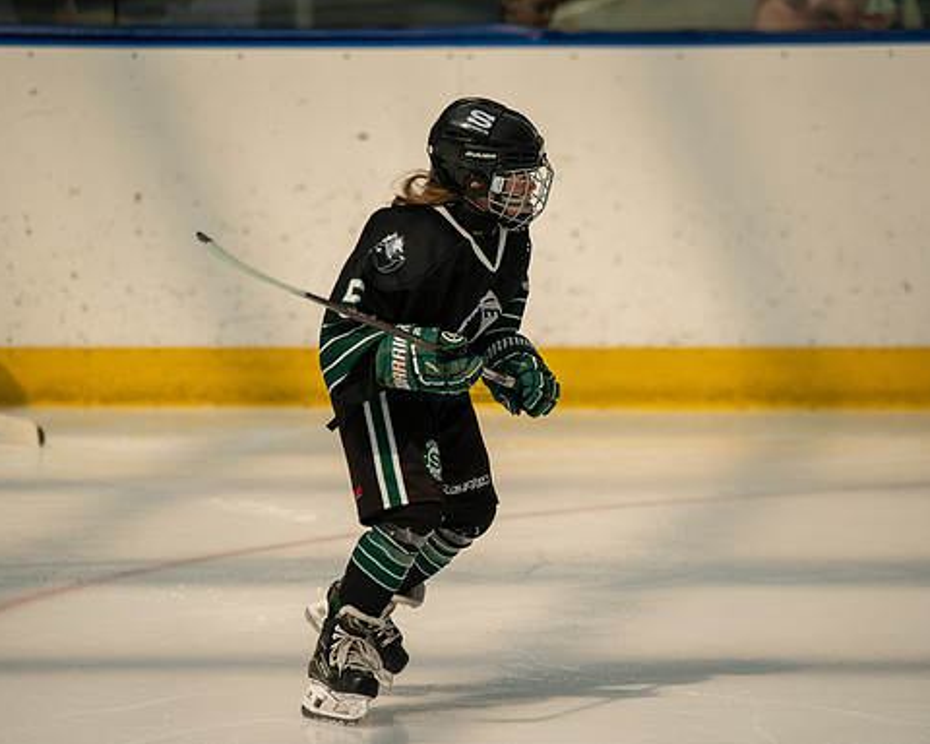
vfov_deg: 4.6
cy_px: 373
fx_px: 9358
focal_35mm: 340
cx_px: 459
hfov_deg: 5.7
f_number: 3.5
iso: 1600
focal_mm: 300
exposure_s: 1/5000
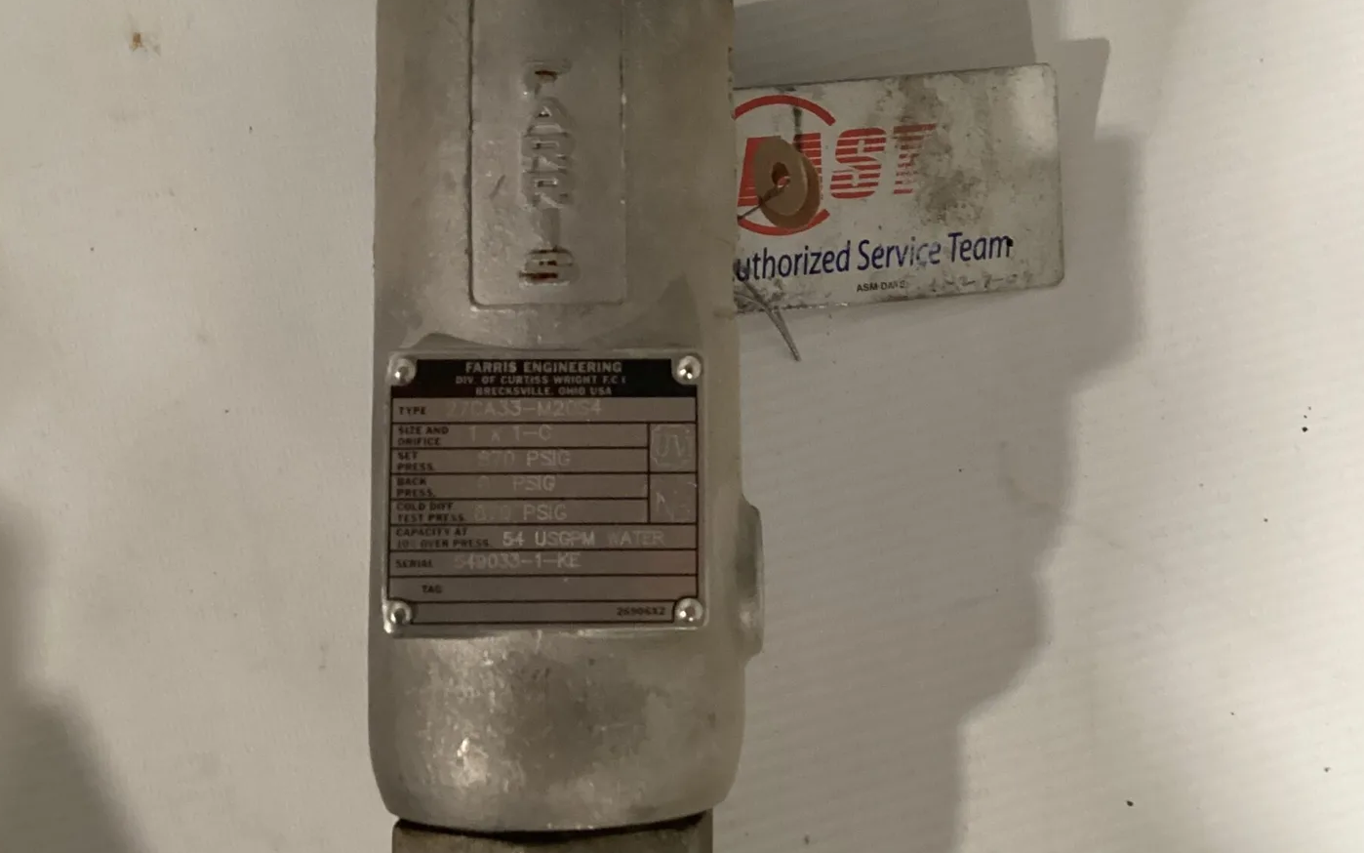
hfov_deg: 42.6
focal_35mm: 47
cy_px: 270
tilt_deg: -82.8
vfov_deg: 27.2
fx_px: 1747
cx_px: 704
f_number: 2.4
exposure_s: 1/30
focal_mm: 3.3
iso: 500
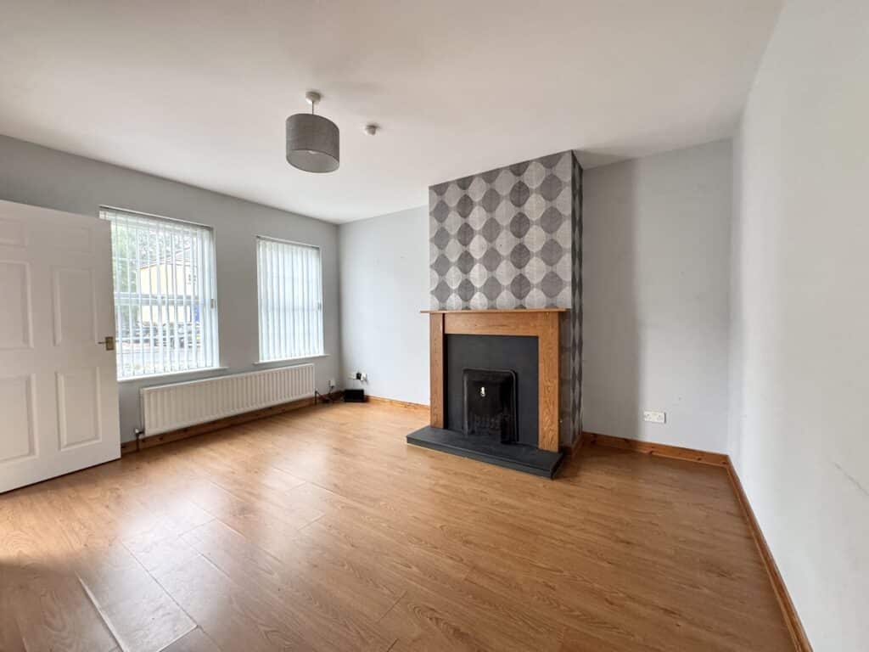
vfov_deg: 85.7
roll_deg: +1.4
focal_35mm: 14
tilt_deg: -1.2
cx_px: 434
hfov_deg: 102.1
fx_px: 351
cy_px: 326
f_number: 2.2
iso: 320
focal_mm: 2.22
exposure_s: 1/99
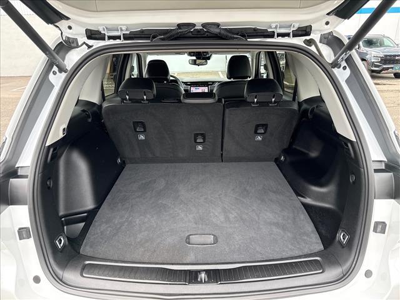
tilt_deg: -19.7
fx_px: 277
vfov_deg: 56.8
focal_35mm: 24
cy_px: 150
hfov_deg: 71.6
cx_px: 200
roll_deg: +1.6
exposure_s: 1/190
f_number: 1.78
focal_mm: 6.76
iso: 200
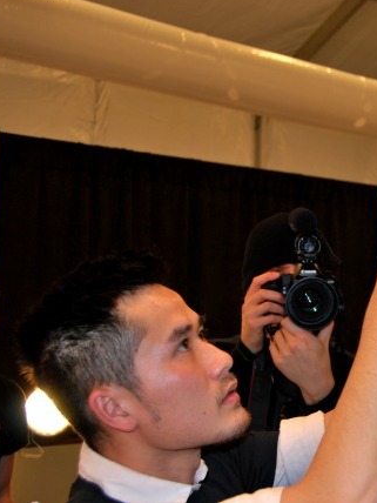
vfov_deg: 33.8
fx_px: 828
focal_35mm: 57
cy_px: 249
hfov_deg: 24.6
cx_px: 371
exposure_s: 1/60
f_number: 4
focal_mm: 26
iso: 200
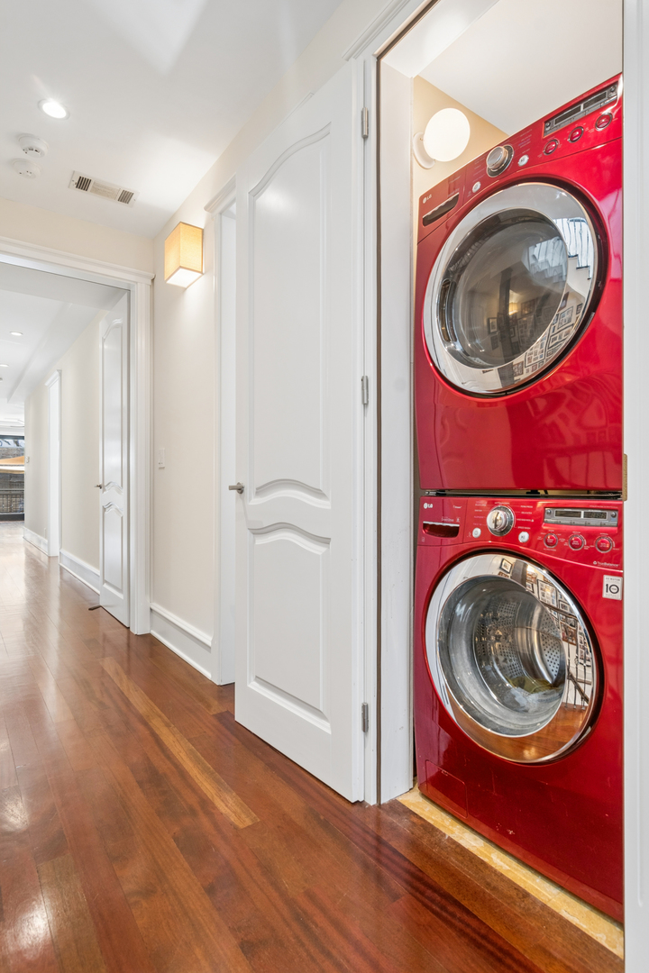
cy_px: 486
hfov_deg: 67.4
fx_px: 487
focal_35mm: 18
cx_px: 324
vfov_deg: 90.0
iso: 200
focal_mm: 12
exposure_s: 1/5
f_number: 8
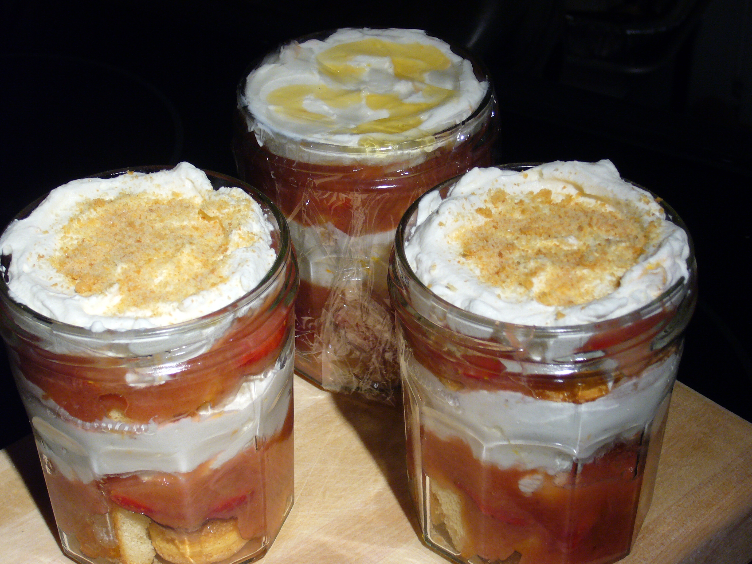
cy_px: 282
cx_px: 376
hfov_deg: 24.7
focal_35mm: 79
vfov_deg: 18.7
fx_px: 1716
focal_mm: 13
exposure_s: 1/15
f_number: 4.3
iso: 160
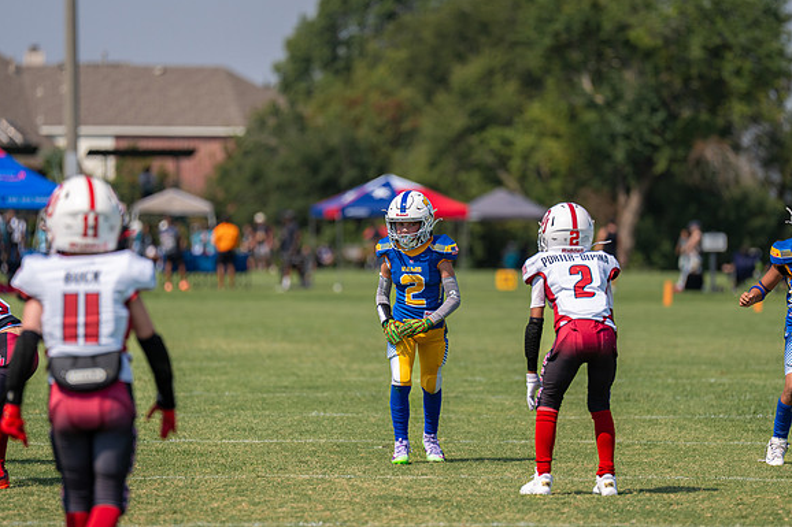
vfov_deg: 5.0
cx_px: 447
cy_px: 285
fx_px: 6026
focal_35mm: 274
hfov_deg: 7.5
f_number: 2.8
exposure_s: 1/2500
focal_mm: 200
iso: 100
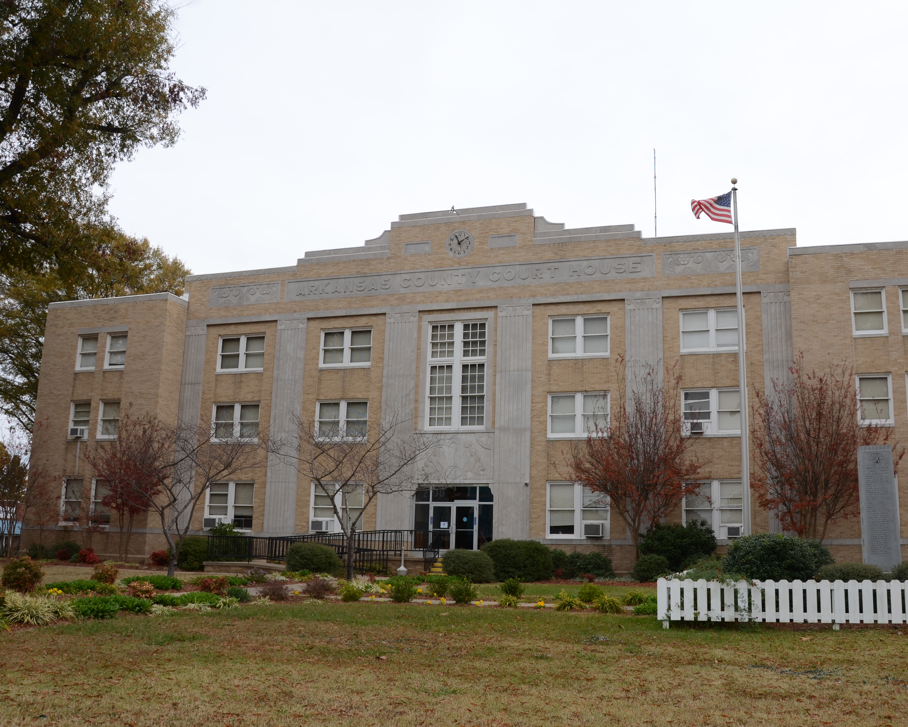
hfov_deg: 57.0
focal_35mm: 31
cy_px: 363
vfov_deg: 47.1
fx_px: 833
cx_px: 517
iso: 200
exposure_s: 1/320
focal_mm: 18
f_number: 8
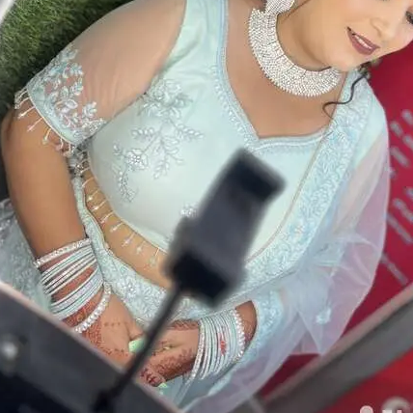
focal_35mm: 43
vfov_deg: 37.6
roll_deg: -41.4
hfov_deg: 39.1
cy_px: 78
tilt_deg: -24.9
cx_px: 225
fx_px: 580
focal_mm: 5.1
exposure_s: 1/103
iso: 32
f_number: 1.6
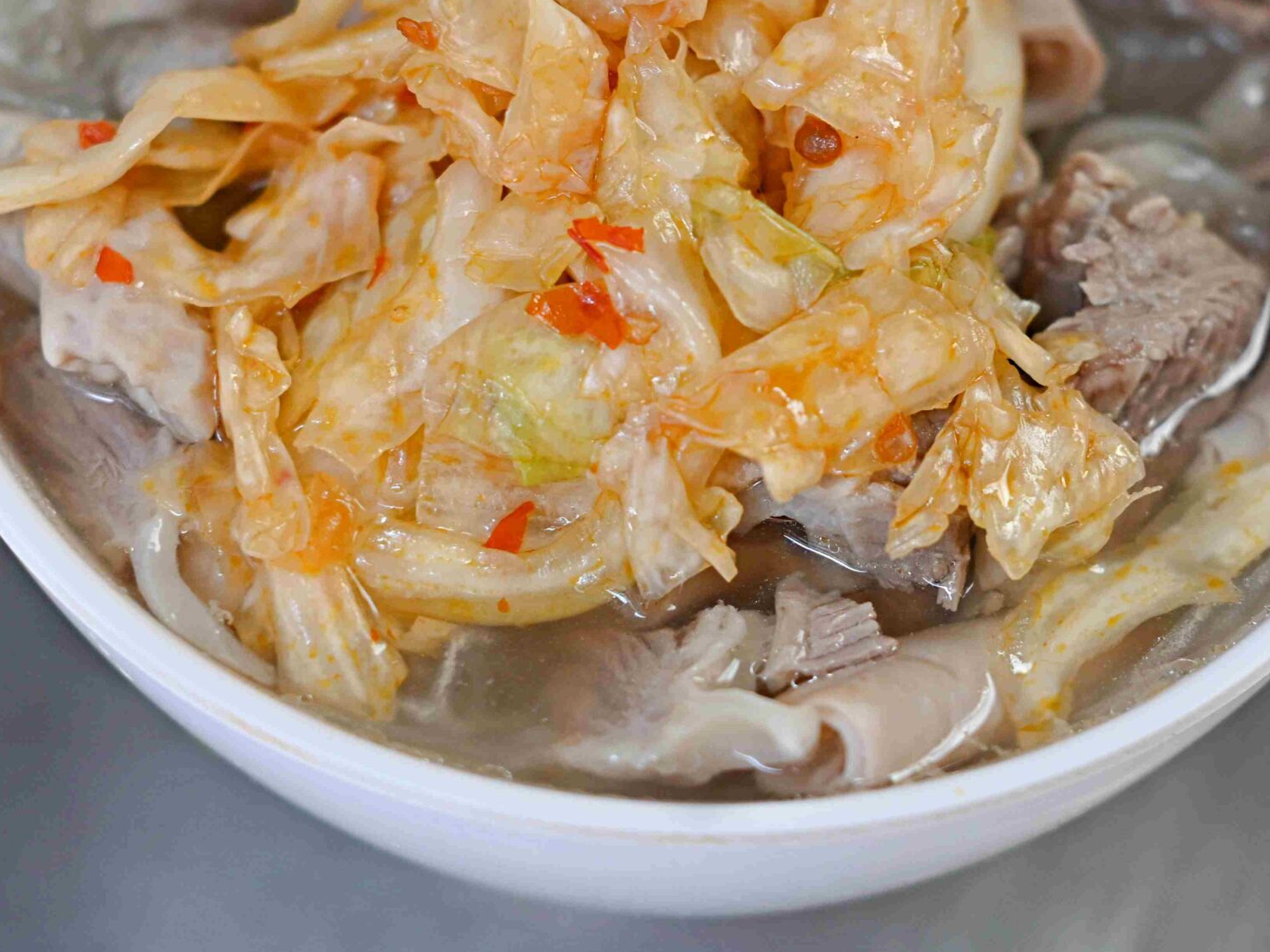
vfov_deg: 12.0
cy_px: 279
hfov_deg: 16.0
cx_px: 794
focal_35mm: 123
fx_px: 4513
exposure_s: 1/200
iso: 200
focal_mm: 50
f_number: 2.5
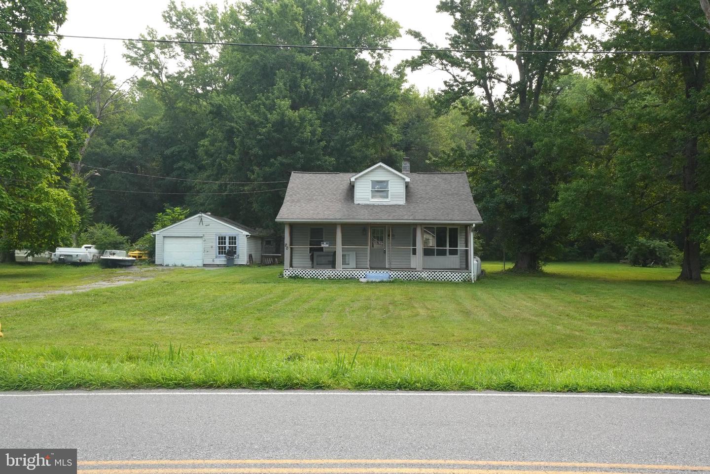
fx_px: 690
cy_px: 237
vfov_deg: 37.9
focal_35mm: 35
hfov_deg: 54.4
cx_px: 355
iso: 640
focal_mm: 35
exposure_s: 1/60
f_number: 22
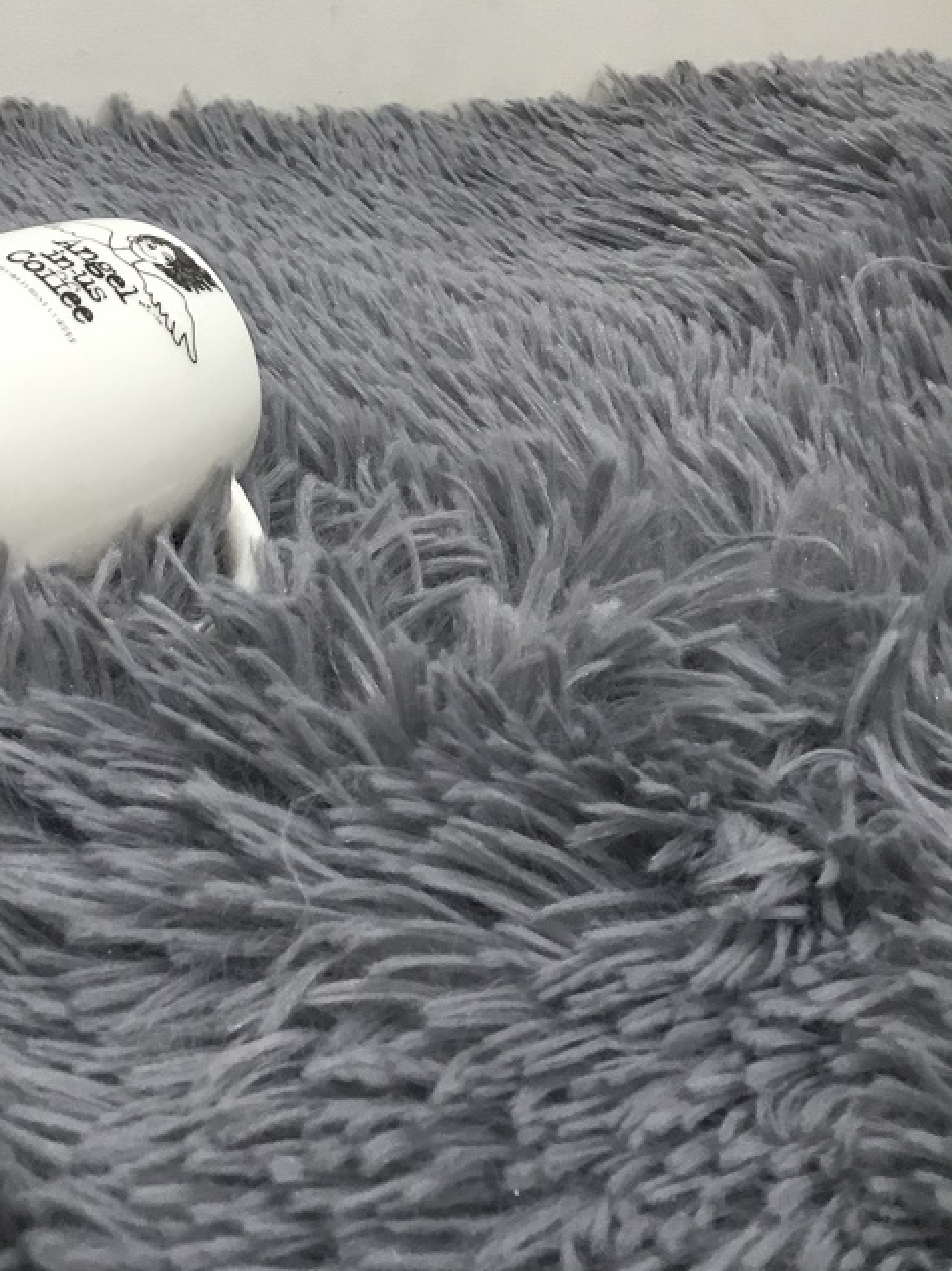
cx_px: 50
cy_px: 85
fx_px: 2164
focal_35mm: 59
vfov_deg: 30.9
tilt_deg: -12.4
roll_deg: +0.2
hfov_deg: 24.0
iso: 100
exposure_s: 1/33
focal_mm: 3.3
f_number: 2.4
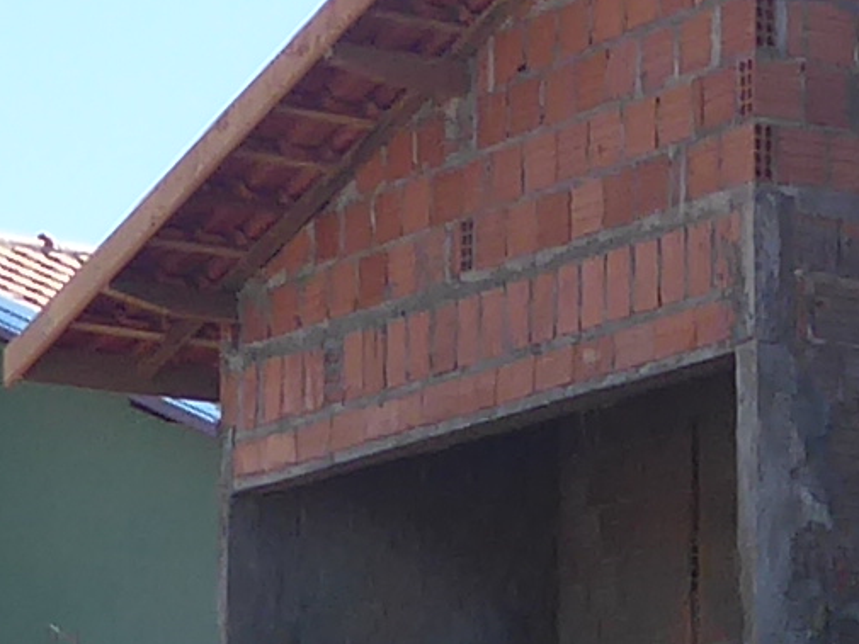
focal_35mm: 214
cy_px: 1436
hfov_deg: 9.2
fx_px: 5312
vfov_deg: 6.7
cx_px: 621
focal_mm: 4.7
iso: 80
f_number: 3.4
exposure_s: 1/400
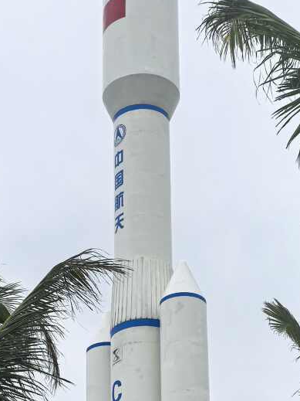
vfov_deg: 16.8
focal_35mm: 116
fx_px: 1341
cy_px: 340
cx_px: 102
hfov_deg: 12.7
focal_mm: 6.35
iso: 50
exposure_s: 1/2427
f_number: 2
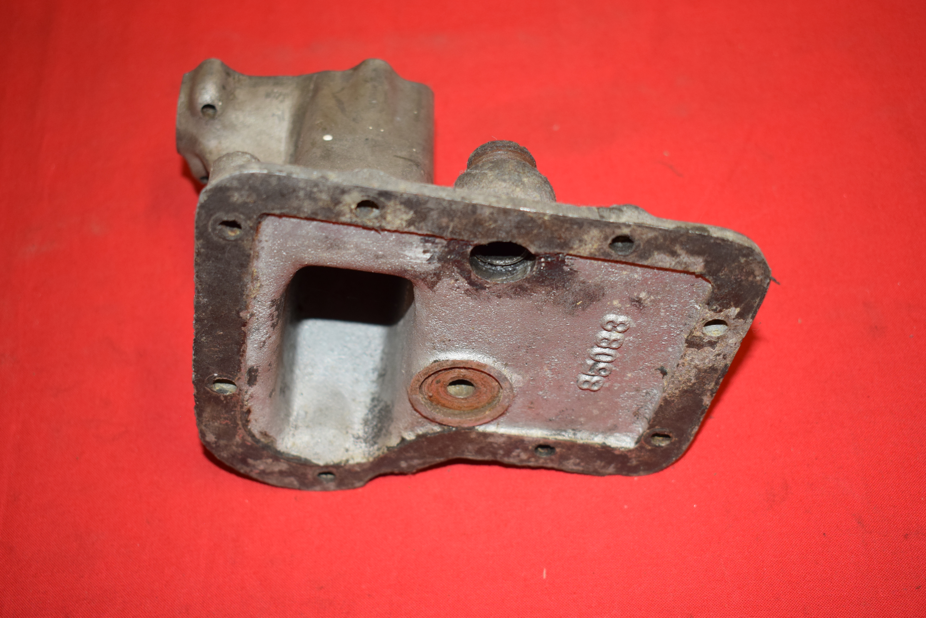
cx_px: 463
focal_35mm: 48
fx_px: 1235
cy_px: 309
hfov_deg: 41.1
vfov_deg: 28.1
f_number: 5
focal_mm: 32
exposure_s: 1/100
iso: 640
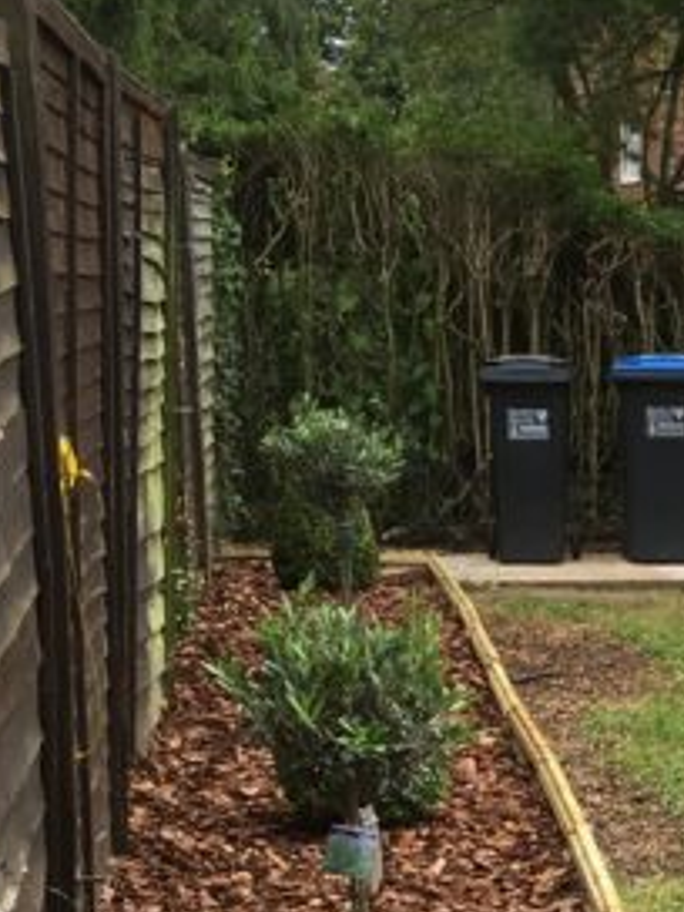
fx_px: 2872
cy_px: 818
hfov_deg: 13.1
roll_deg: -2.8
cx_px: 922
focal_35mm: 109
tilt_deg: -10.6
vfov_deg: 17.8
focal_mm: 4.15
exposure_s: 1/478
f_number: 2.2
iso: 25
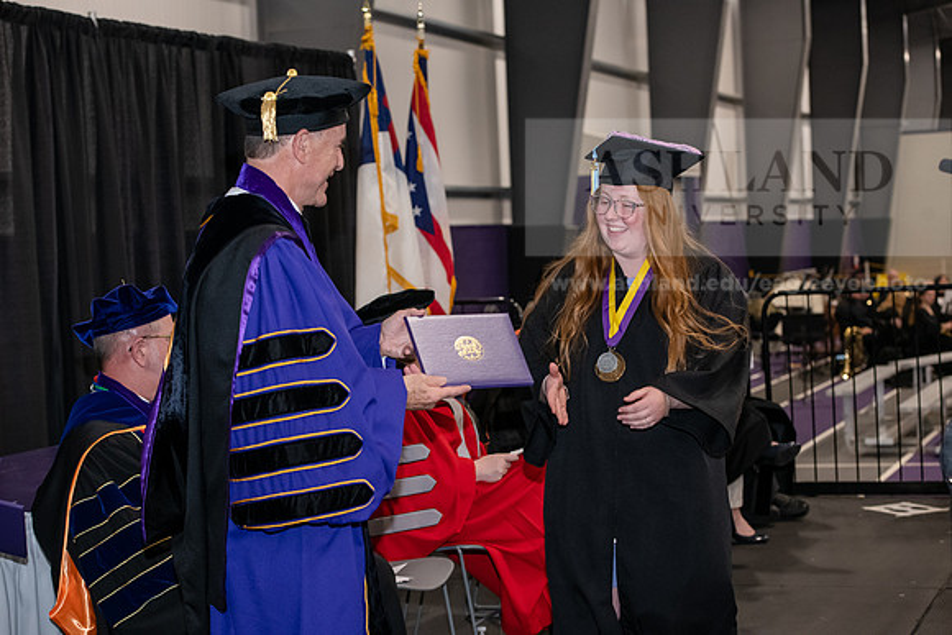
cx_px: 476
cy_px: 318
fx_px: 1851
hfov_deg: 28.8
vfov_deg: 19.5
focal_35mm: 70
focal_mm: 70
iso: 2500
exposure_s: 1/200
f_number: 5
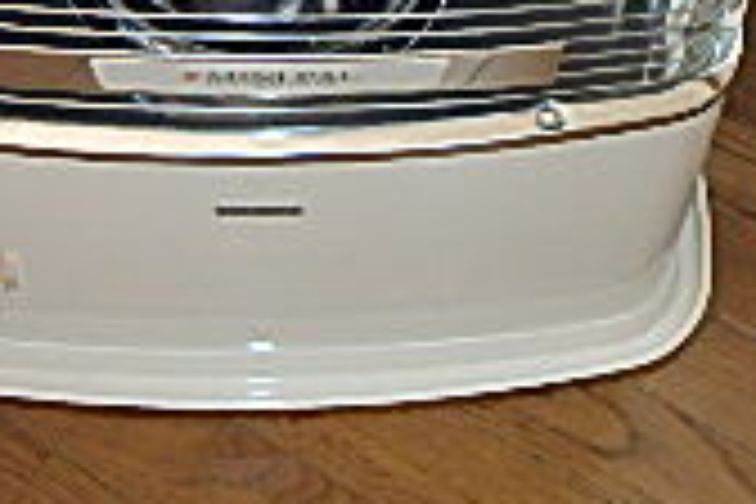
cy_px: -328
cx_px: 320
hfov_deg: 24.4
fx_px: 1743
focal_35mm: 83
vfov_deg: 14.9
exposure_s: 1/60
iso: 160
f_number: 3.5
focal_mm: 3.7
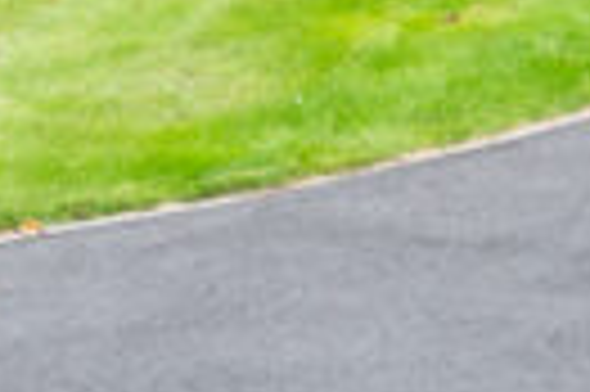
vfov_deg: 5.5
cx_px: 1275
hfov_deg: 8.2
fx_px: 3896
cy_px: -714
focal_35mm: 238
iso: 200
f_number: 8
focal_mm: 30
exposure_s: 1/80
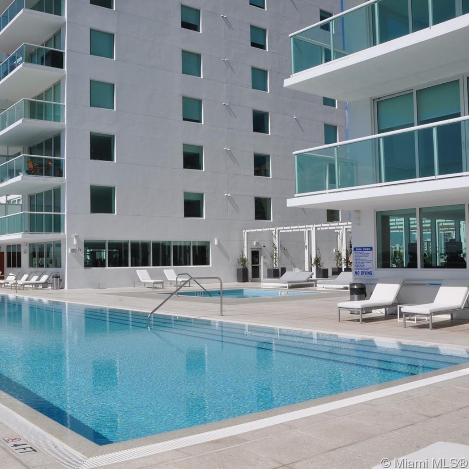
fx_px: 536
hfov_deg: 46.7
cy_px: 234
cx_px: 168
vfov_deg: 47.2
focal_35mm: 35
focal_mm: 18
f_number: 16
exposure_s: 1/250
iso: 200
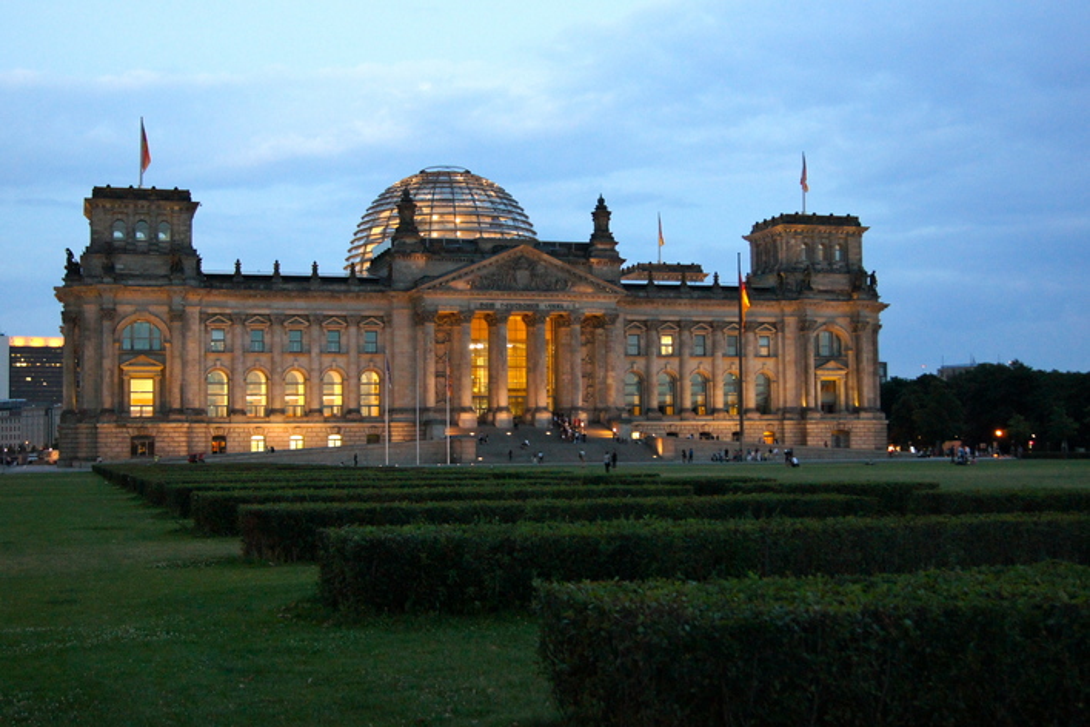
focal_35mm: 45
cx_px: 545
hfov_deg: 43.6
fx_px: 1362
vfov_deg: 29.9
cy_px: 364
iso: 1600
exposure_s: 1/15
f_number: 4.5
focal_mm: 30
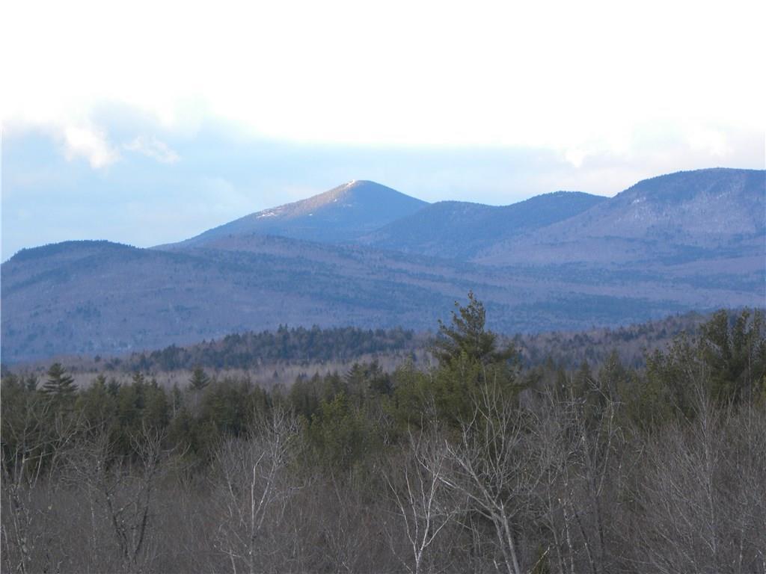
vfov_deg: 8.1
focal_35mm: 184
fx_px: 4072
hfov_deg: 10.7
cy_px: 287
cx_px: 383
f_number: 4.5
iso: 107
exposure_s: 1/62
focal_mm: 32.7
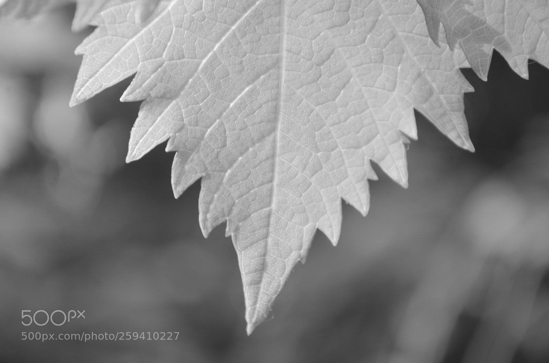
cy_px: 182
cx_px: 274
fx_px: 1255
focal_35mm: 82
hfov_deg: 24.7
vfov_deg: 16.5
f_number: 5.6
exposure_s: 1/60
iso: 100
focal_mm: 55
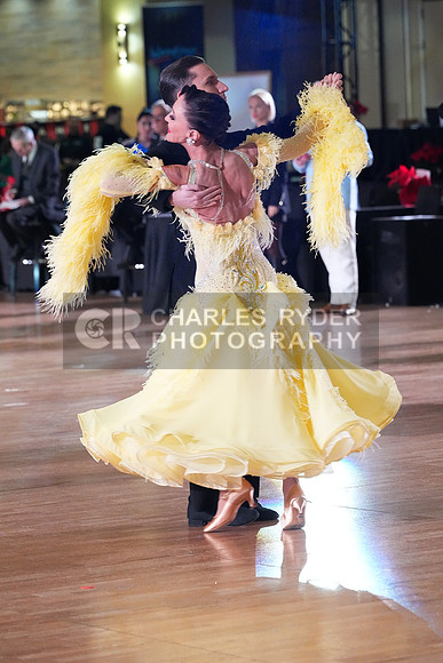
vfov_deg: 11.9
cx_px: 222
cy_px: 332
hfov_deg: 8.0
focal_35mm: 172
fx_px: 3173
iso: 10000
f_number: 5.6
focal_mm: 172
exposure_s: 1/400
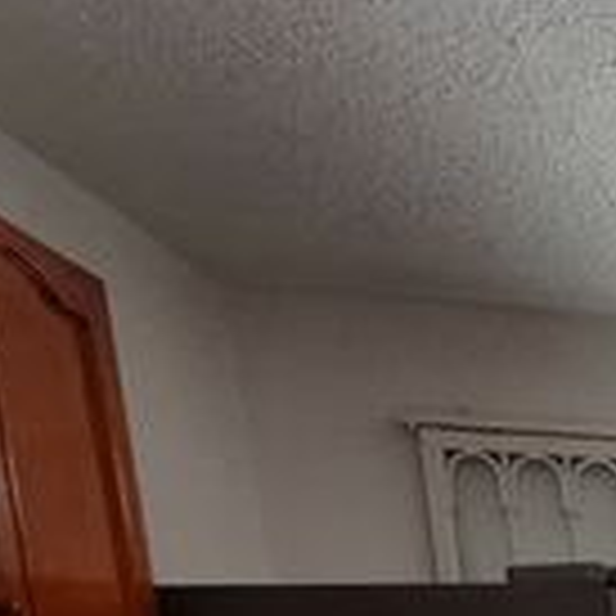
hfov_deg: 19.6
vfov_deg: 22.6
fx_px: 1127
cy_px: 1007
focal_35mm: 56
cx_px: 1185
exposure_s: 1/40
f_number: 2.2
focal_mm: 1.74
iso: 100
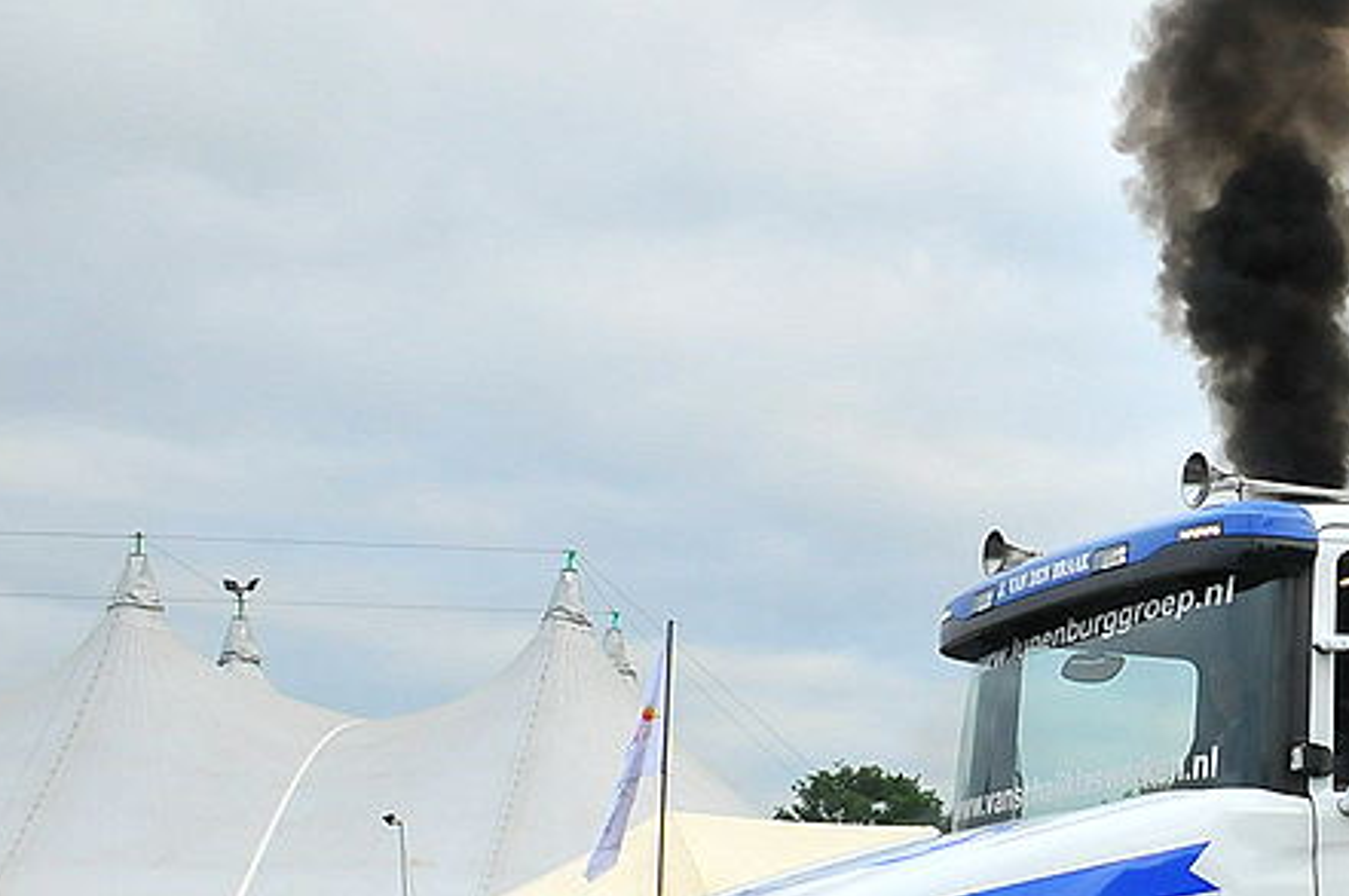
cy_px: 838
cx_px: 1321
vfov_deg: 18.2
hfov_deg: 26.3
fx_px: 2738
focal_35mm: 73
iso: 1000
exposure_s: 1/1000
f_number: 3.8
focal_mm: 21
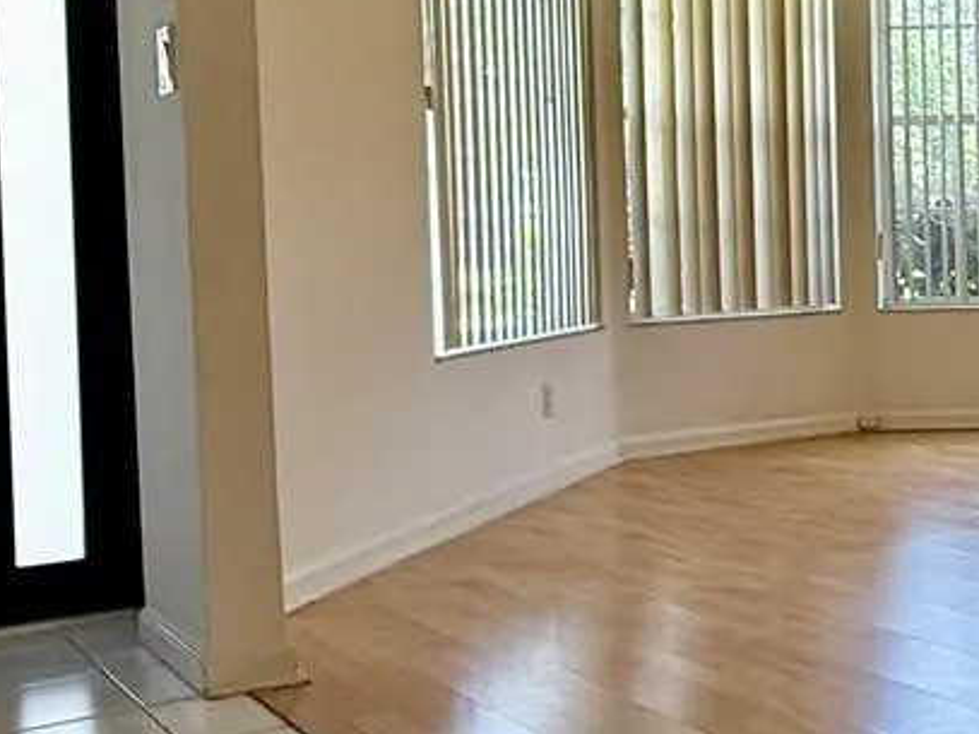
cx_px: 1104
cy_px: 296
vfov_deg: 26.5
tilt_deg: +0.0
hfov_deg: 30.8
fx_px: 1555
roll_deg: +1.7
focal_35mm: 55
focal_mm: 2.22
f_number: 2.2
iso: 100
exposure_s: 1/120
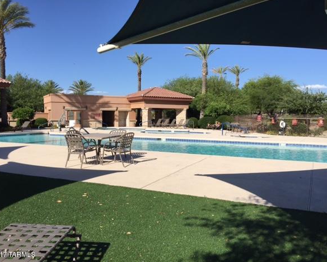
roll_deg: -0.7
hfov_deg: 57.1
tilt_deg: -2.6
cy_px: 132
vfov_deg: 47.2
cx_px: 162
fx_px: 300
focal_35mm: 31
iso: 32
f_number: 2.2
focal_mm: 4.15
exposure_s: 1/3049
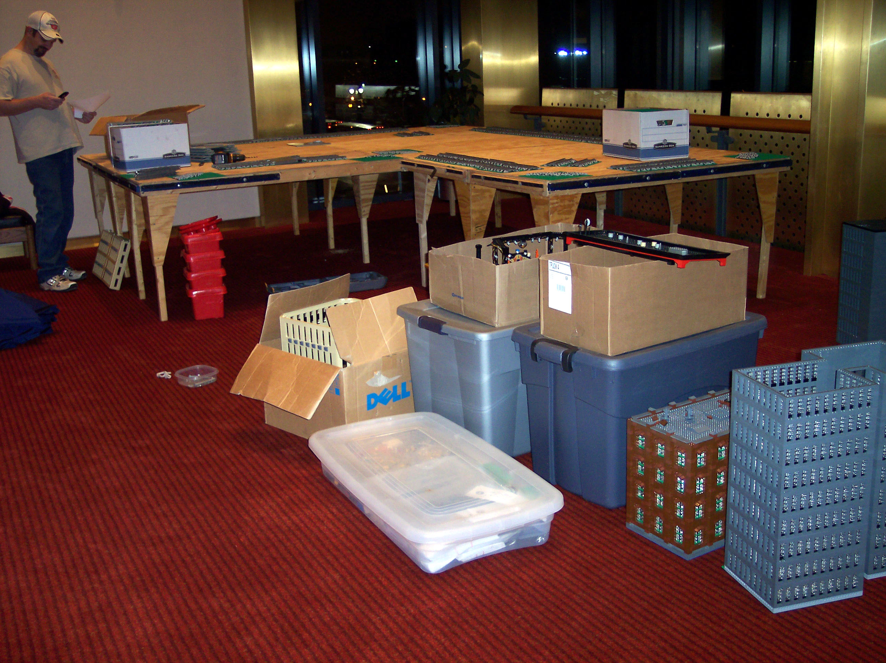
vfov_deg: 37.7
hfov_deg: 49.0
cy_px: 332
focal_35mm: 38
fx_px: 972
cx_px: 443
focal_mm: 8
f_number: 2.8
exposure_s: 1/30
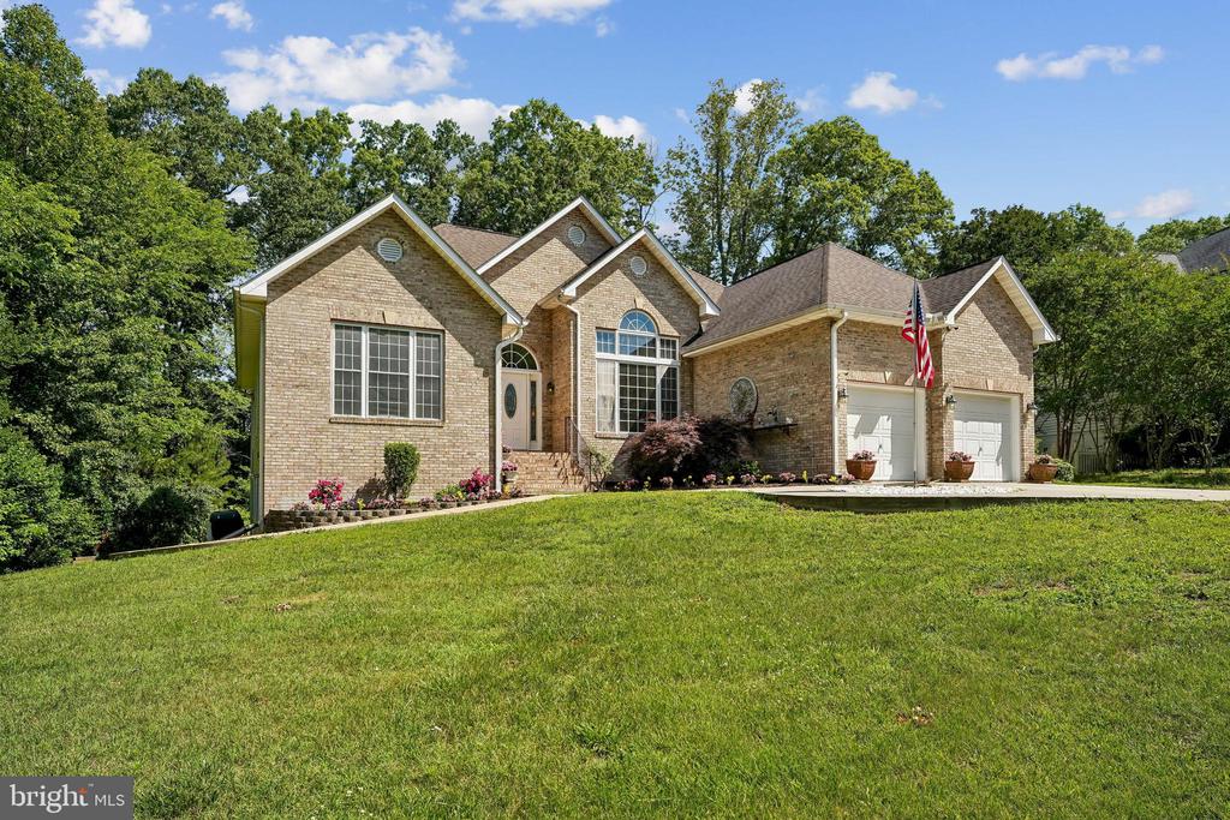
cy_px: 410
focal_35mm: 20
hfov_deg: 83.7
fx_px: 687
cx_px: 615
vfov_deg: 61.7
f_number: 7.1
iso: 320
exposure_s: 1/1000
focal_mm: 20.1
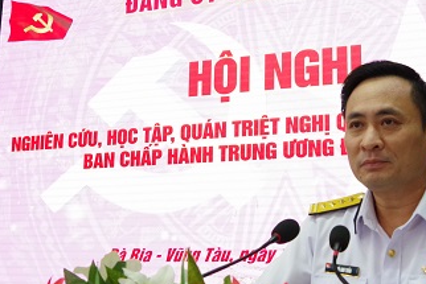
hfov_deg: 30.0
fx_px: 793
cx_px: 249
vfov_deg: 20.3
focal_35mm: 67
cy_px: 92
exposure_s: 1/100
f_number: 5.6
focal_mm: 18
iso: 1600
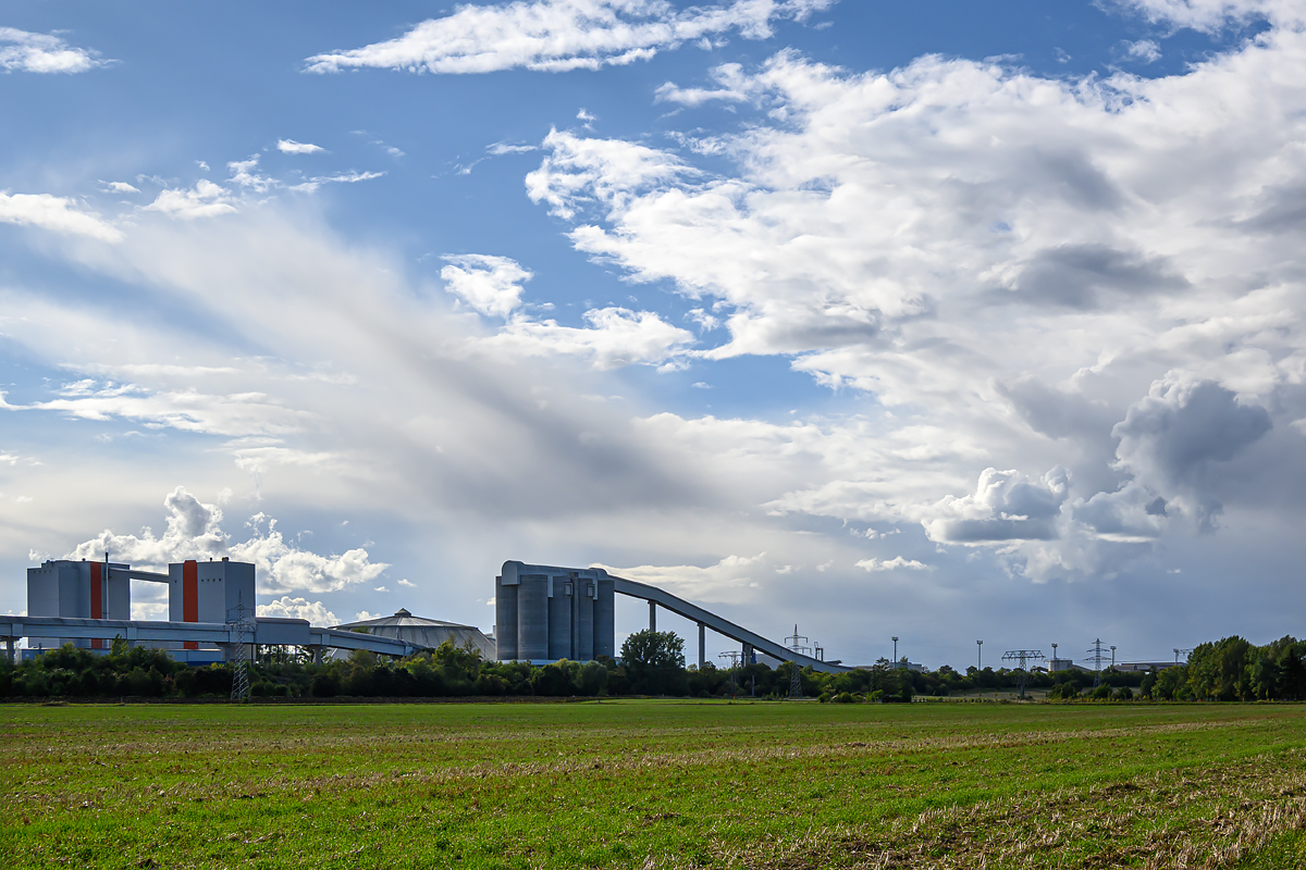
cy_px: 435
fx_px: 1632
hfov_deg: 43.6
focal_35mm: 45
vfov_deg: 29.9
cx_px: 653
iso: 200
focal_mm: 30
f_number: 8
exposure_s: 1/2000
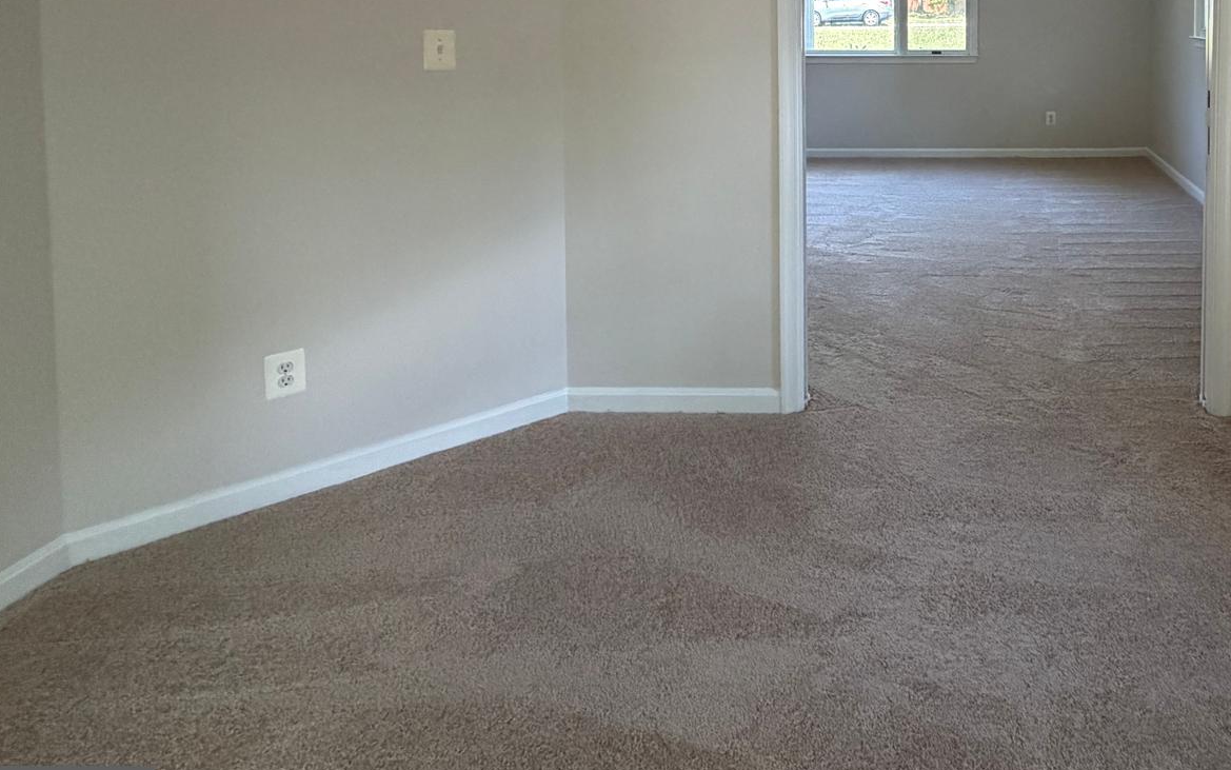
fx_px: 872
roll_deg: +0.3
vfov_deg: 42.6
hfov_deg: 64.7
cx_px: 970
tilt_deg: -4.0
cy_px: 43
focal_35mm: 26
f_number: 2.2
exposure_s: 1/121
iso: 250
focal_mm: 2.22
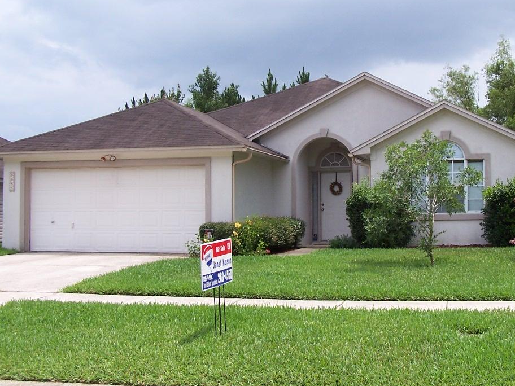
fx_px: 744
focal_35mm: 50
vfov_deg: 29.0
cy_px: 158
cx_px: 330
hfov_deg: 37.9
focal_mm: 6.3
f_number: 4
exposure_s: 1/500
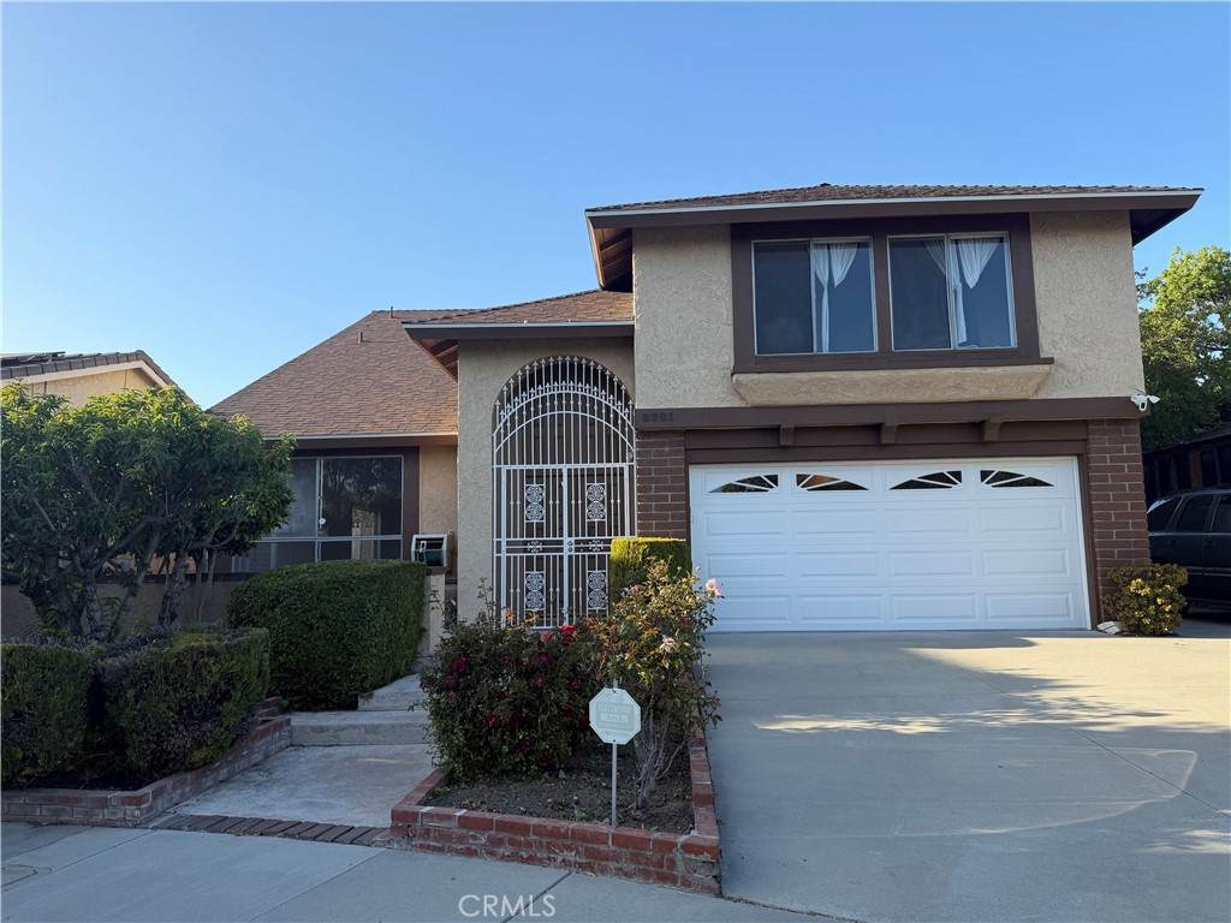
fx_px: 853
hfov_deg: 71.6
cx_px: 616
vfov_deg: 56.8
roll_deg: +1.1
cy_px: 462
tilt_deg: +5.6
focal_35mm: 24
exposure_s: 1/1653
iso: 80
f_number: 1.78
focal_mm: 6.76
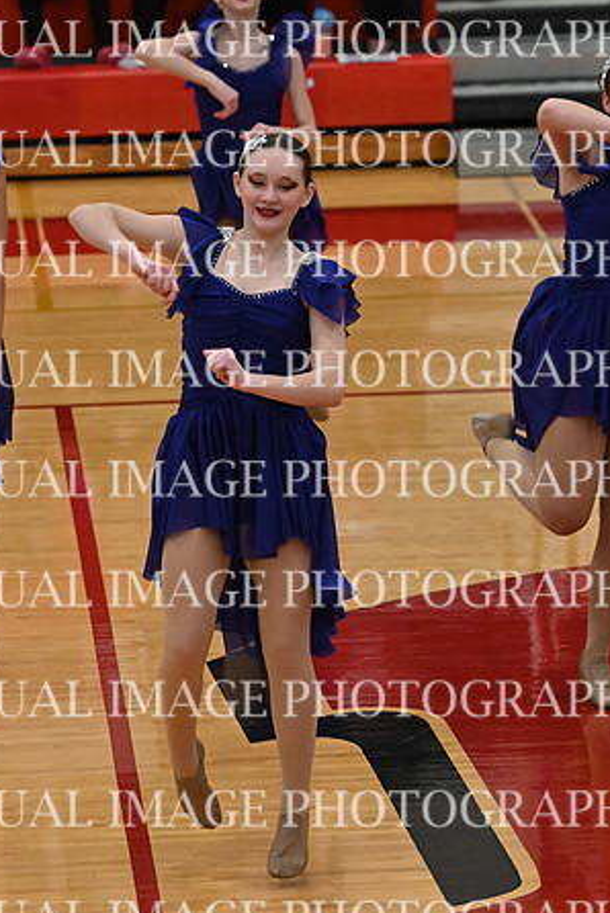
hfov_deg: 4.9
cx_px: 269
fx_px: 7156
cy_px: 424
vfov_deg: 7.3
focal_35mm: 282
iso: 5000
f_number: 4
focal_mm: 145
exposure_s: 1/400
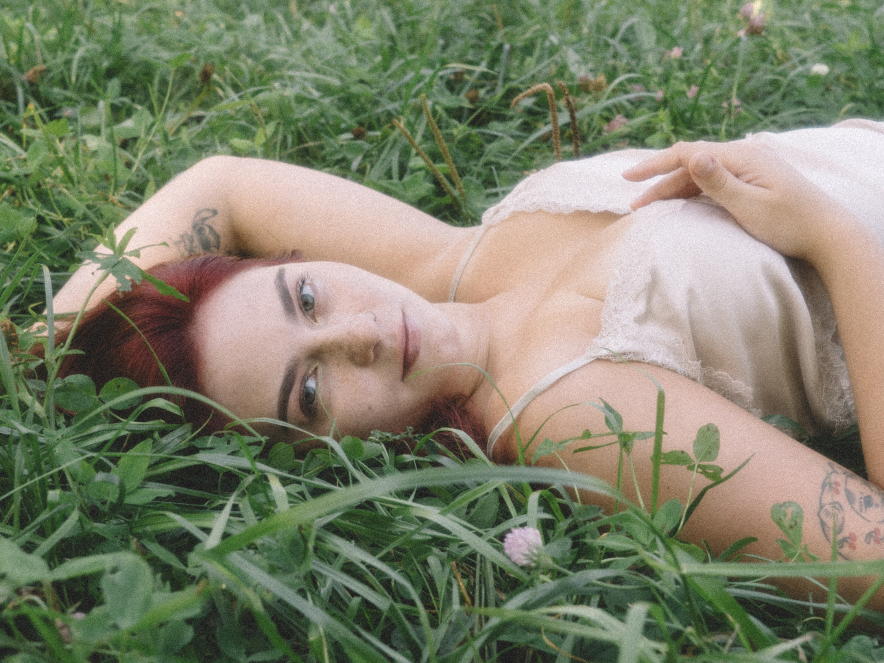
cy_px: 333
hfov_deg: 41.2
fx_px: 1175
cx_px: 385
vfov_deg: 31.5
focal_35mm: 46
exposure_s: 1/250
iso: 250
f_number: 5
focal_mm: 28
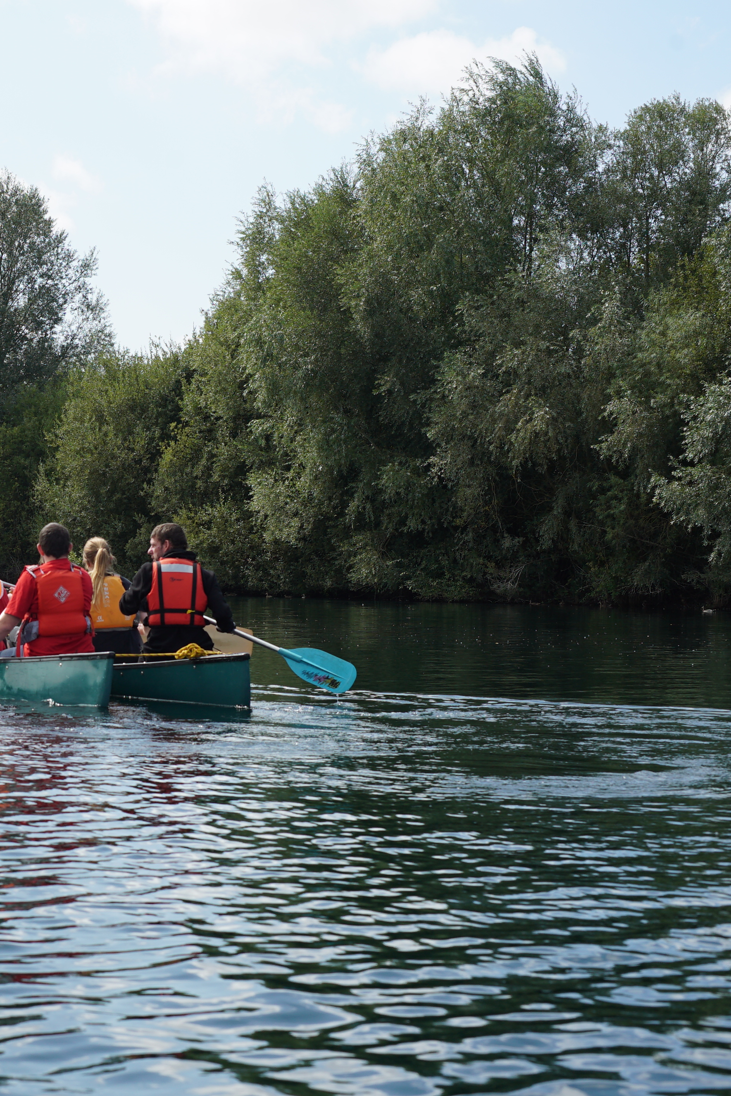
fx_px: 2284
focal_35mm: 75
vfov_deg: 27.0
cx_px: -38
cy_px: 548
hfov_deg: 17.7
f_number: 8
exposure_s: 1/250
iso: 100
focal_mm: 50
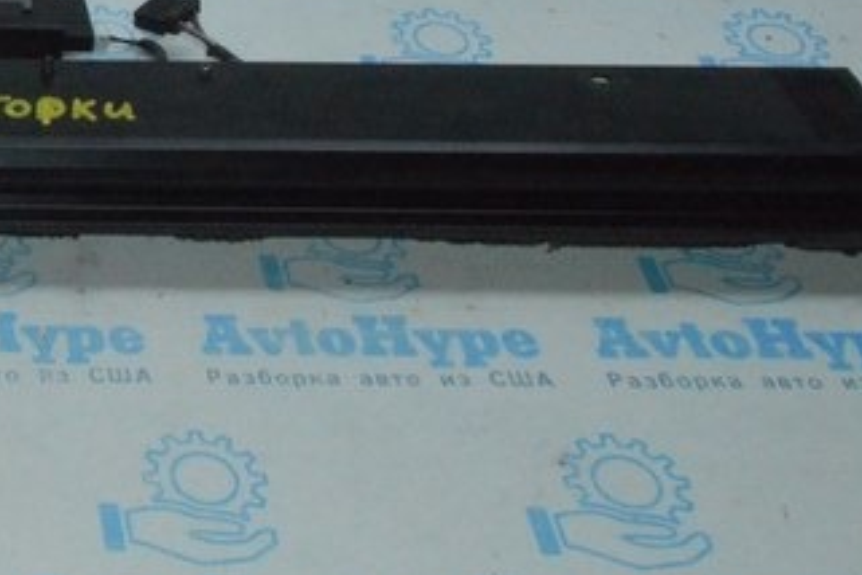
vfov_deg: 15.3
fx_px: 2059
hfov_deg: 20.7
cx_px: -376
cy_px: -109
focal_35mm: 86
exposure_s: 1/200
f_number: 16
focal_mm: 18
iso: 5000
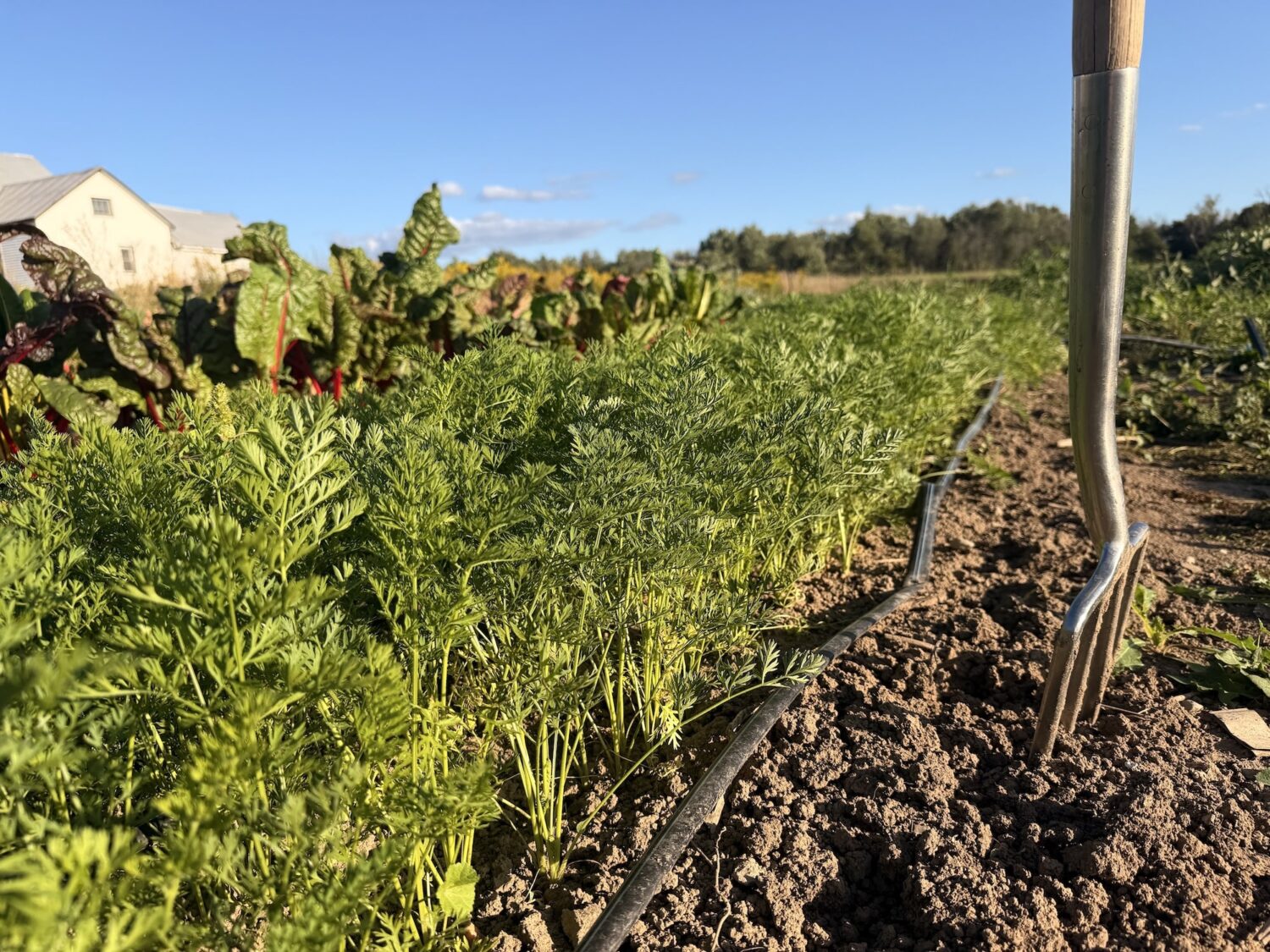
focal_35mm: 24
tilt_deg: -9.5
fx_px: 881
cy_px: 476
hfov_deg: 71.6
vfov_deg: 56.8
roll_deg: +3.9
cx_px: 635
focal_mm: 6.76
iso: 100
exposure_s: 1/3425
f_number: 1.78
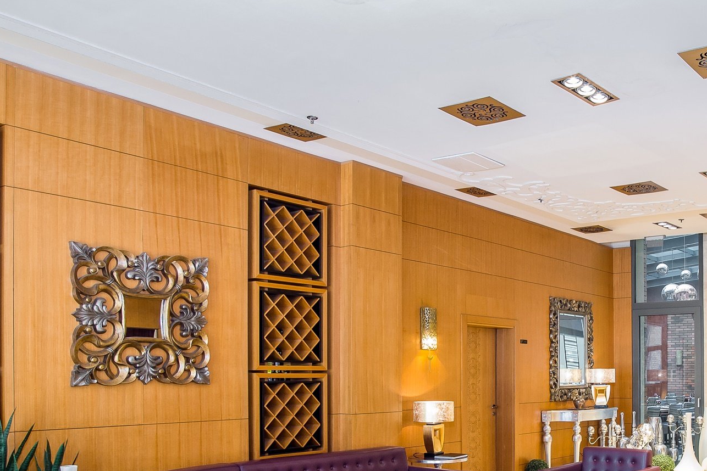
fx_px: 687
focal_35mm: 35
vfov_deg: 36.6
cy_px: 375
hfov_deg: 49.9
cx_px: 601
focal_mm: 15
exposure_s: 1/6
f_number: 10
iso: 1000
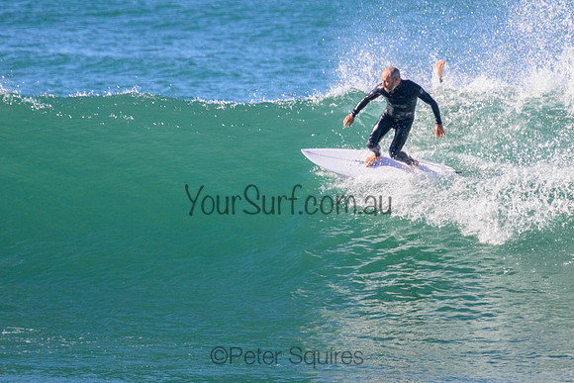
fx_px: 17265
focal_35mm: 1083
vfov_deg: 1.3
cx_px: 324
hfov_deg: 1.9
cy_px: 153
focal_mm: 800
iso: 1800
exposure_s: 1/2000
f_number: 11
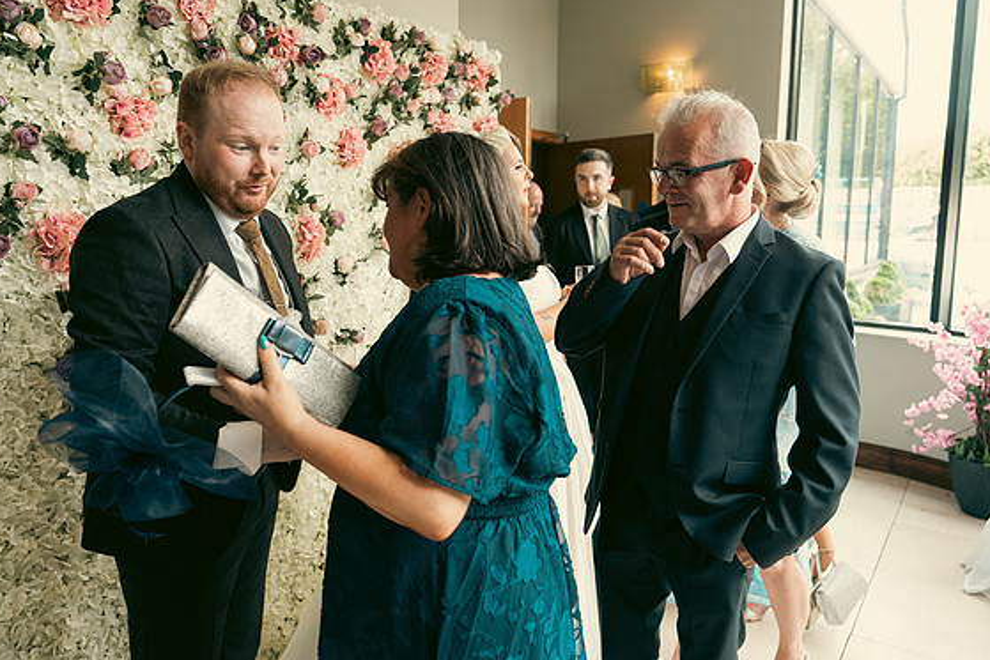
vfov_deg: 48.0
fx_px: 743
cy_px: 323
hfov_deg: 67.4
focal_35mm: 27
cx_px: 485
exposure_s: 1/160
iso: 640
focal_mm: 26
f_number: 3.5
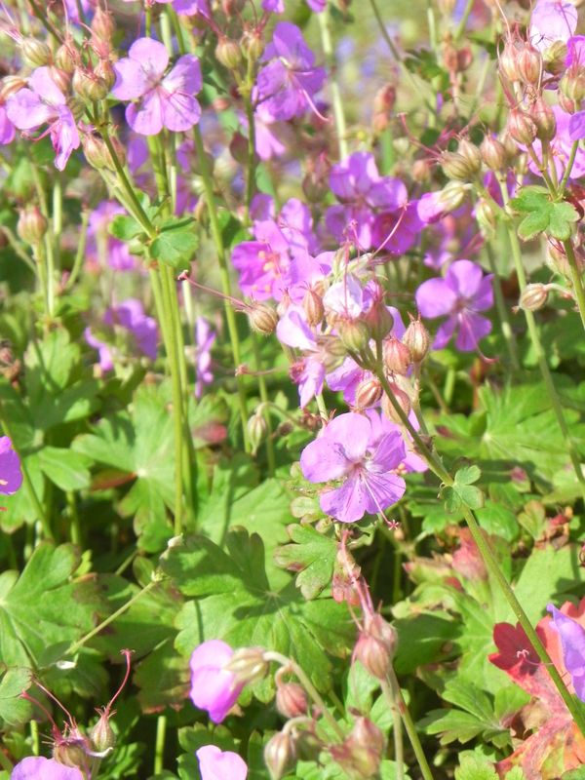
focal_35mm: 129
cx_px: 292
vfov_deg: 15.3
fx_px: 2907
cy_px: 390
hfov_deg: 11.5
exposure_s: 1/2000
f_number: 4.5
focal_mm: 23
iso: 322
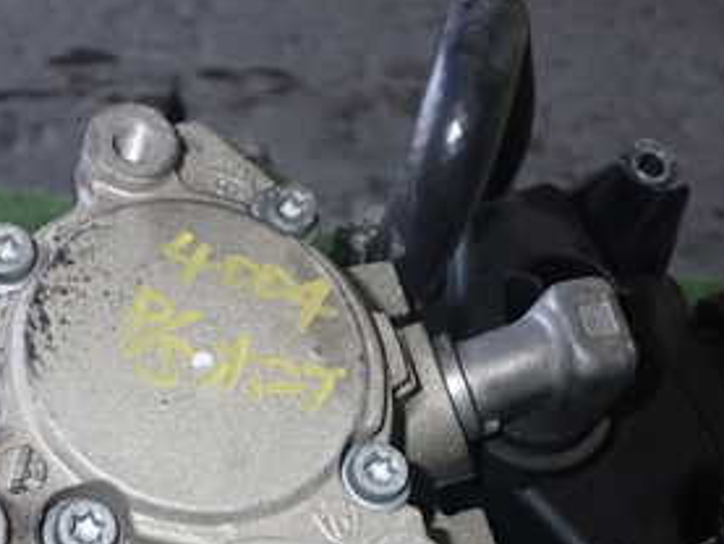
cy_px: 581
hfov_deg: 24.9
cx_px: 248
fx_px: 1632
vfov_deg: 18.3
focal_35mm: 78
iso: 400
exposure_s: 1/40
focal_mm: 6.37
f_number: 7.1
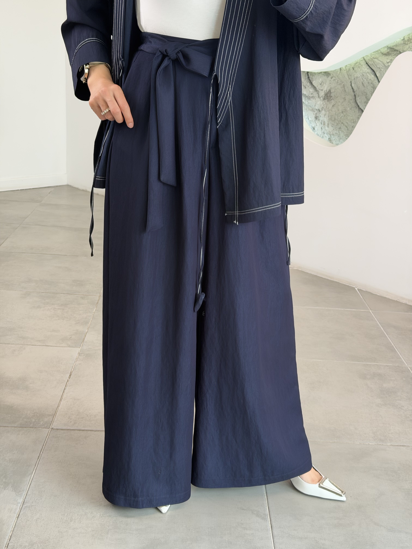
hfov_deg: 30.3
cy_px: 274
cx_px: 206
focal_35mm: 48
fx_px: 762
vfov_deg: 39.7
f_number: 1.78
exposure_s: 1/121
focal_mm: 6.76
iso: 100
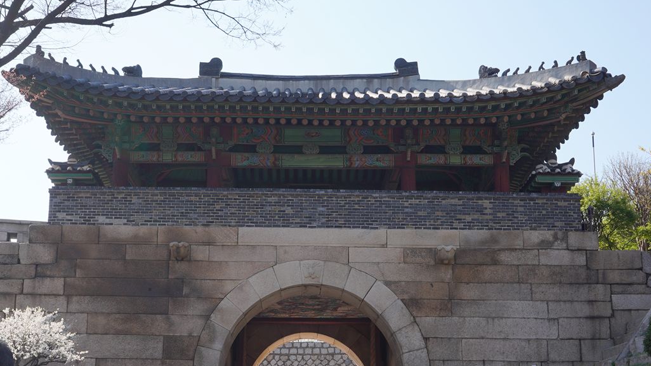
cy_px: 299
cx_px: 299
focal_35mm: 49
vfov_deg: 24.0
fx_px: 846
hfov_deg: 42.1
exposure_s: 1/100
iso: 100
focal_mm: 24
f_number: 11
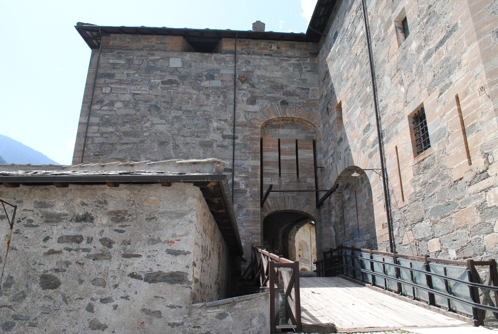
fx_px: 374
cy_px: 167
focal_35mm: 27
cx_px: 249
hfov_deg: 67.3
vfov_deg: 48.1
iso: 400
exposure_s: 1/400
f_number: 10
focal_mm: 18
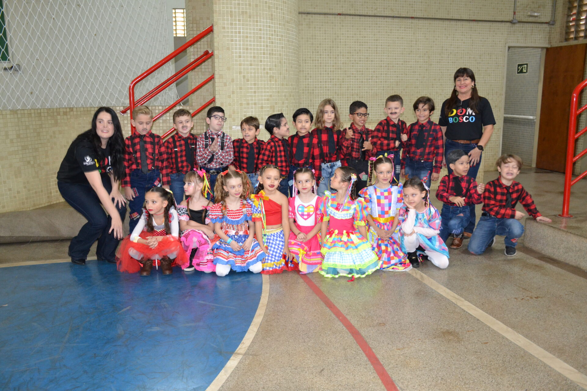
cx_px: 294
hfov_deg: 61.9
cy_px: 196
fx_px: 489
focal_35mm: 30
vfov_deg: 43.6
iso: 1800
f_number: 3.5
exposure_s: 1/60
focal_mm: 20
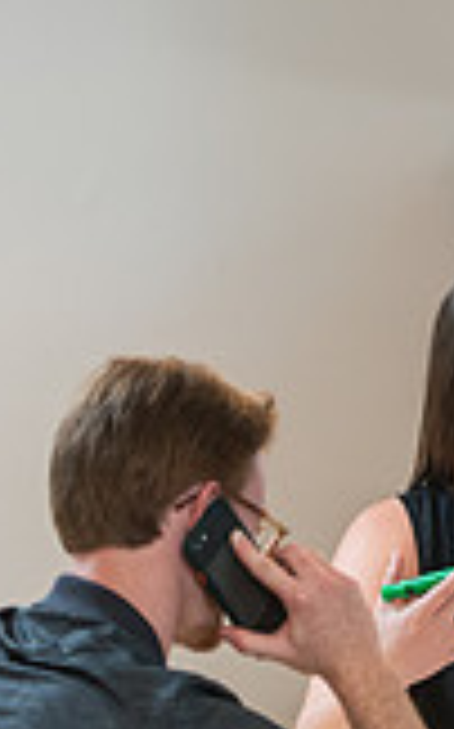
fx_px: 5057
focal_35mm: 255
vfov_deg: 8.2
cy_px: 533
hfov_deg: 5.1
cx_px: 557
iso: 800
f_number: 3.5
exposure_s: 1/200
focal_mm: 70
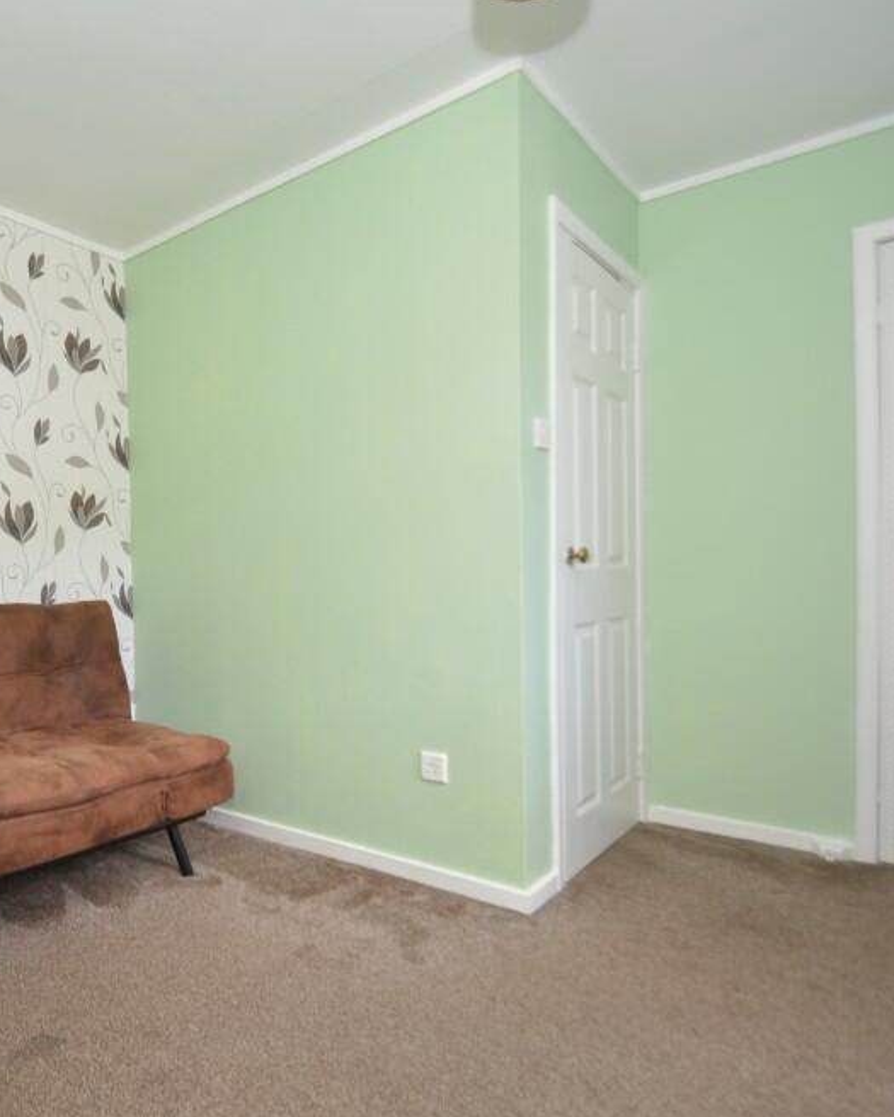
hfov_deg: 61.0
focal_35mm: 22
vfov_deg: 75.0
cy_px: 576
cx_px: 272
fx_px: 727
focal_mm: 10
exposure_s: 1/13
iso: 100
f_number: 3.5
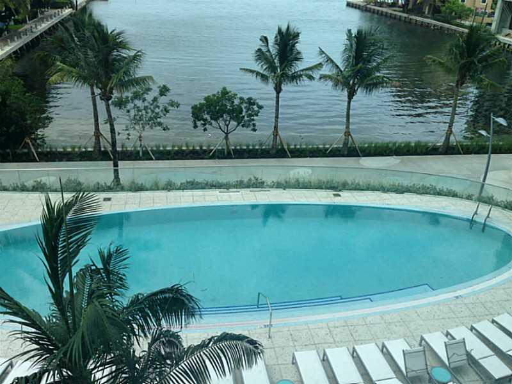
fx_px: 488
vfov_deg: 42.9
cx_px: 256
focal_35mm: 33
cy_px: 192
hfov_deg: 55.4
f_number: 2.4
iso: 50
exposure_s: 1/753
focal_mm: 4.12
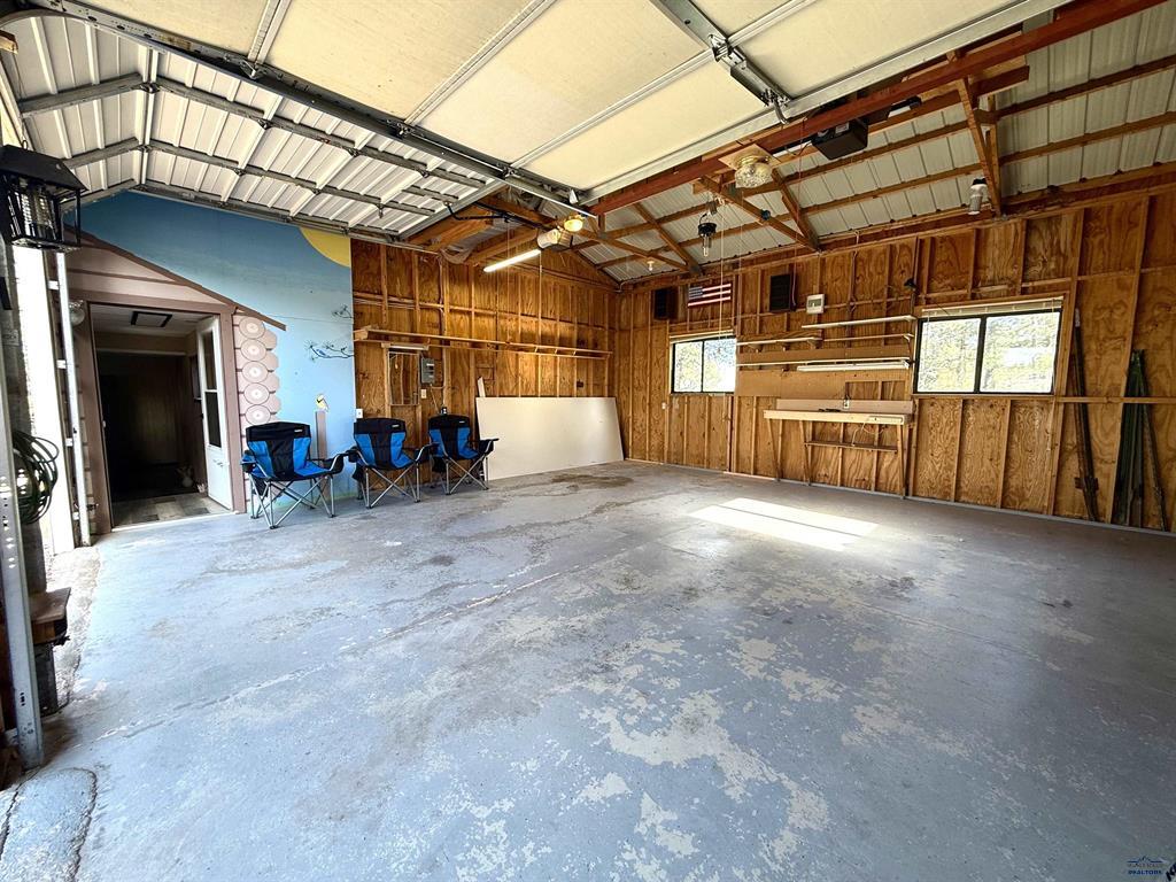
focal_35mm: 14
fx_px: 476
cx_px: 588
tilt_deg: -6.2
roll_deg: -0.4
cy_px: 441
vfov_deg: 85.7
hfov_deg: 102.1
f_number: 2.2
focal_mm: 2.22
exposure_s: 1/99
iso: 80
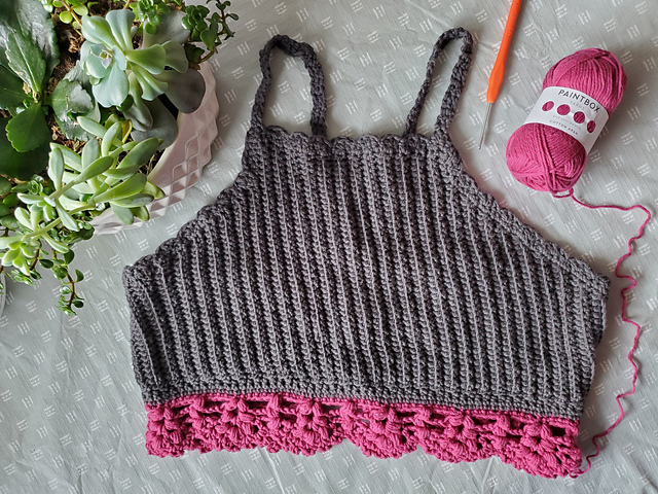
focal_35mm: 26
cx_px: 329
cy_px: 247
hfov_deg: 67.3
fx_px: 494
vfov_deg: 53.1
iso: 250
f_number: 1.5
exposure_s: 1/59
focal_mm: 4.3
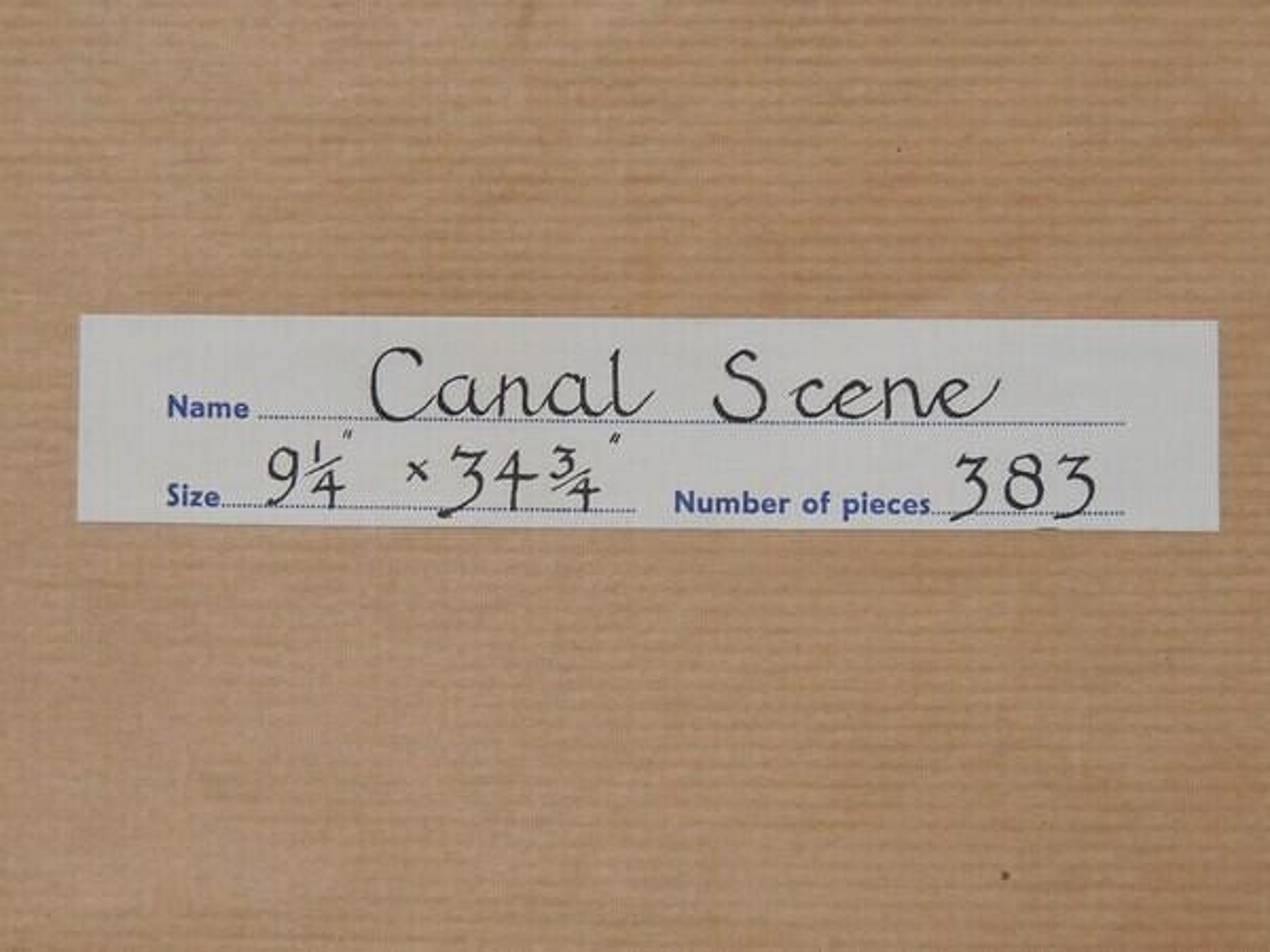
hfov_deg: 21.8
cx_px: 635
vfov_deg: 16.4
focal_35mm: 90
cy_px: 476
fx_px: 3302
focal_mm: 16
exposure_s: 1/200
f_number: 4.1
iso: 100
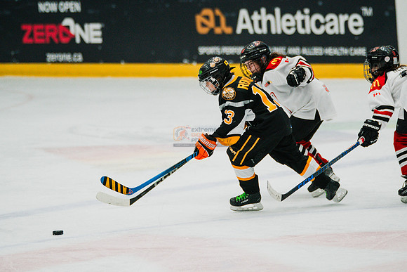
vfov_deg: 5.0
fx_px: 3134
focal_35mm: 277
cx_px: 204
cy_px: 101
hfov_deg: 7.4
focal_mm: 221
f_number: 3.2
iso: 3200
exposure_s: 1/2000
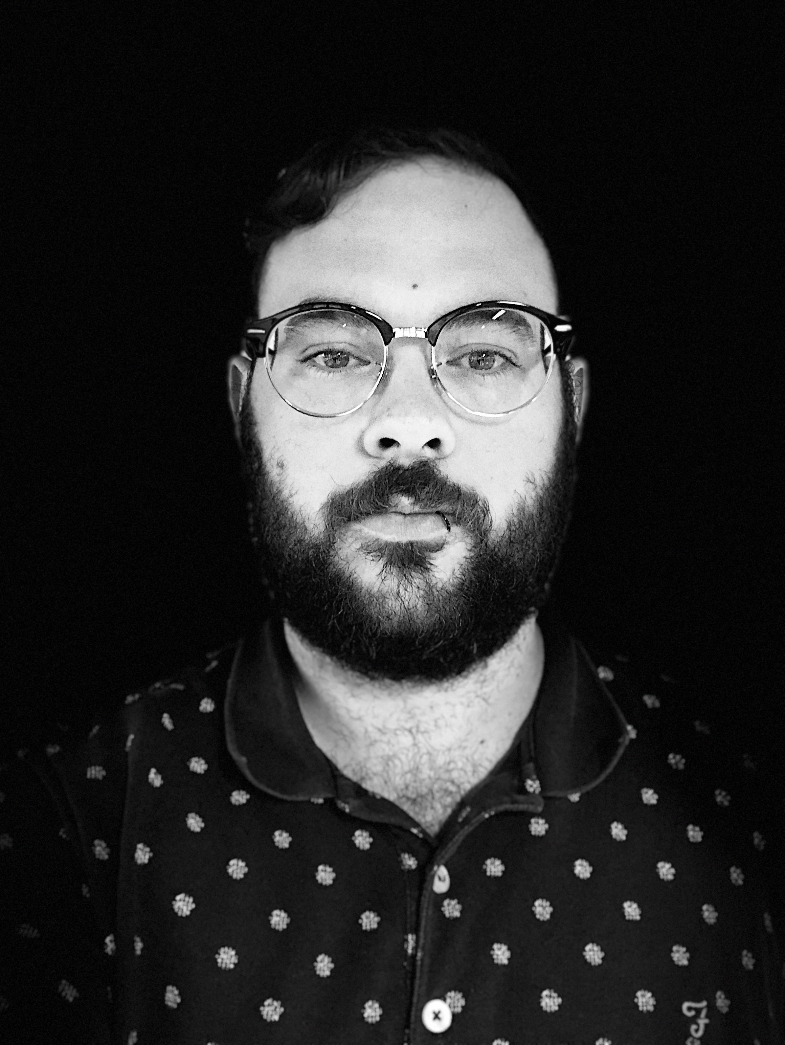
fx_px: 967
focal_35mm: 32
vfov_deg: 56.8
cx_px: 392
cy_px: 522
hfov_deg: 44.2
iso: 250
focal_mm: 2.87
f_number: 2.2
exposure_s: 1/17
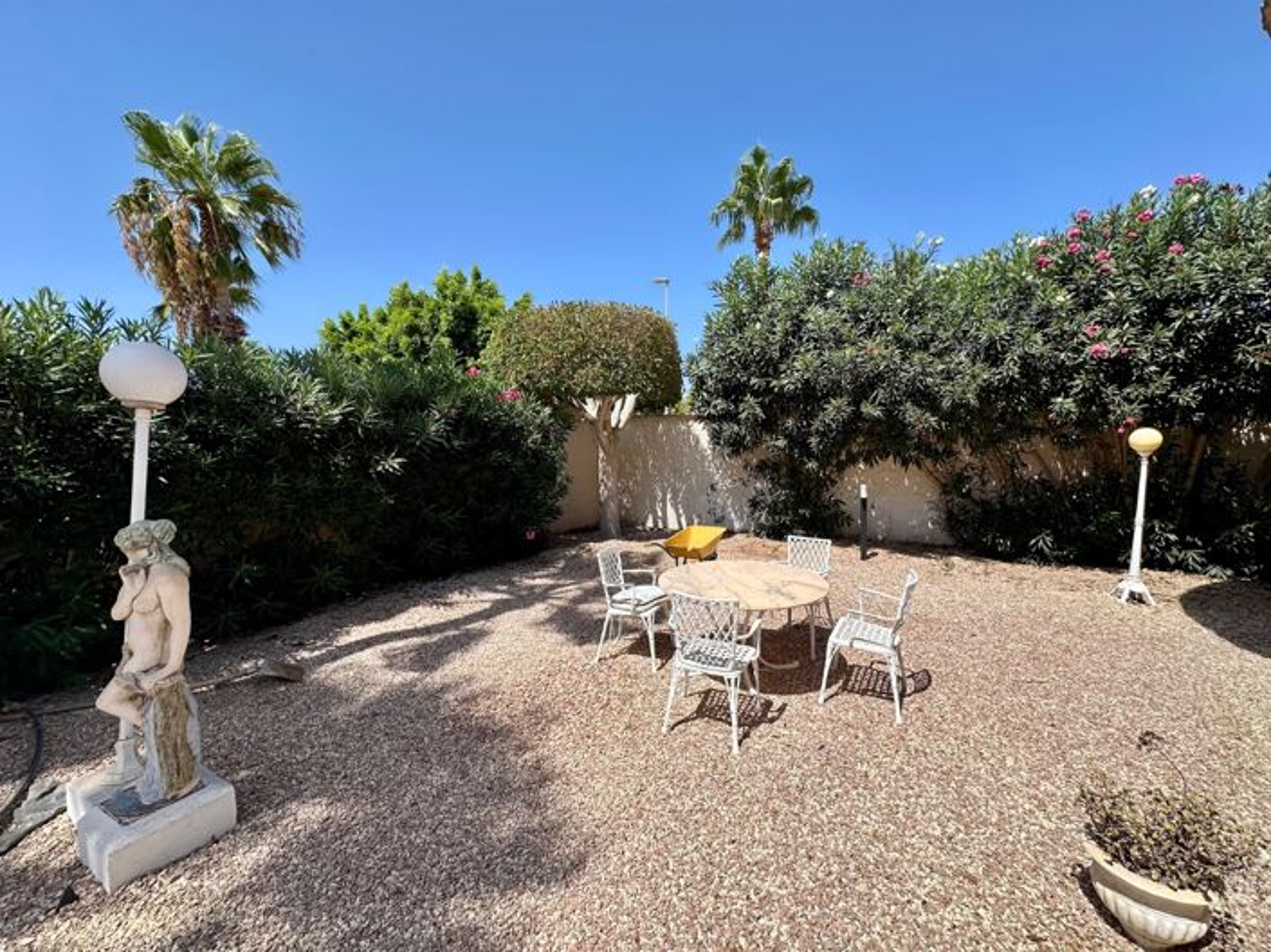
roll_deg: -1.1
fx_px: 514
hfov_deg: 102.1
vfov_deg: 85.6
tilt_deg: -0.4
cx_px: 636
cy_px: 476
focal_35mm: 14
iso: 50
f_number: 2.2
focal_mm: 2.22
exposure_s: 1/1715
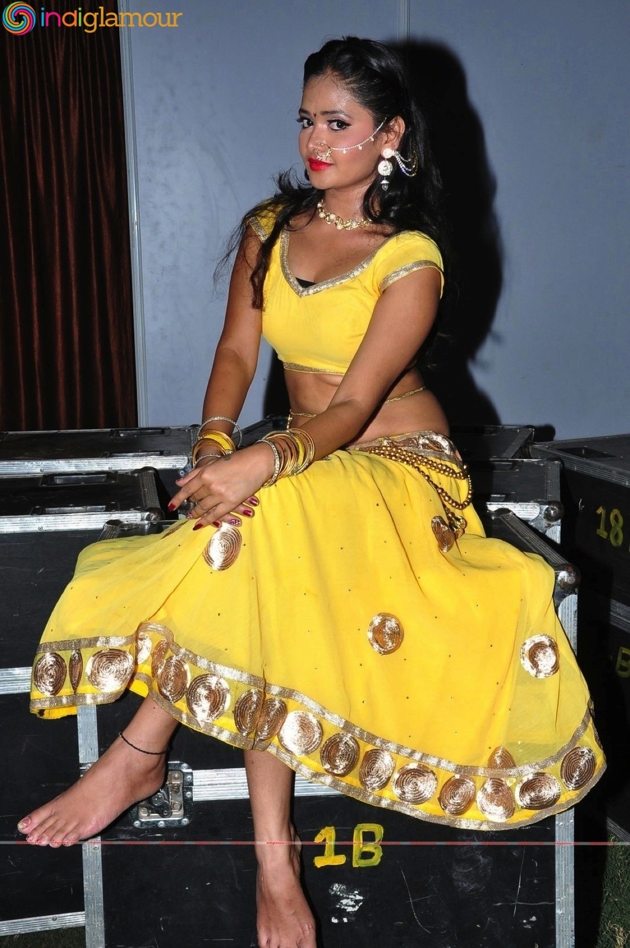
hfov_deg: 29.8
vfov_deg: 43.6
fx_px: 1184
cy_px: 474
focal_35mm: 45
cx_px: 315
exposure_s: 1/125
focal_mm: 30
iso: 500
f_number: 14
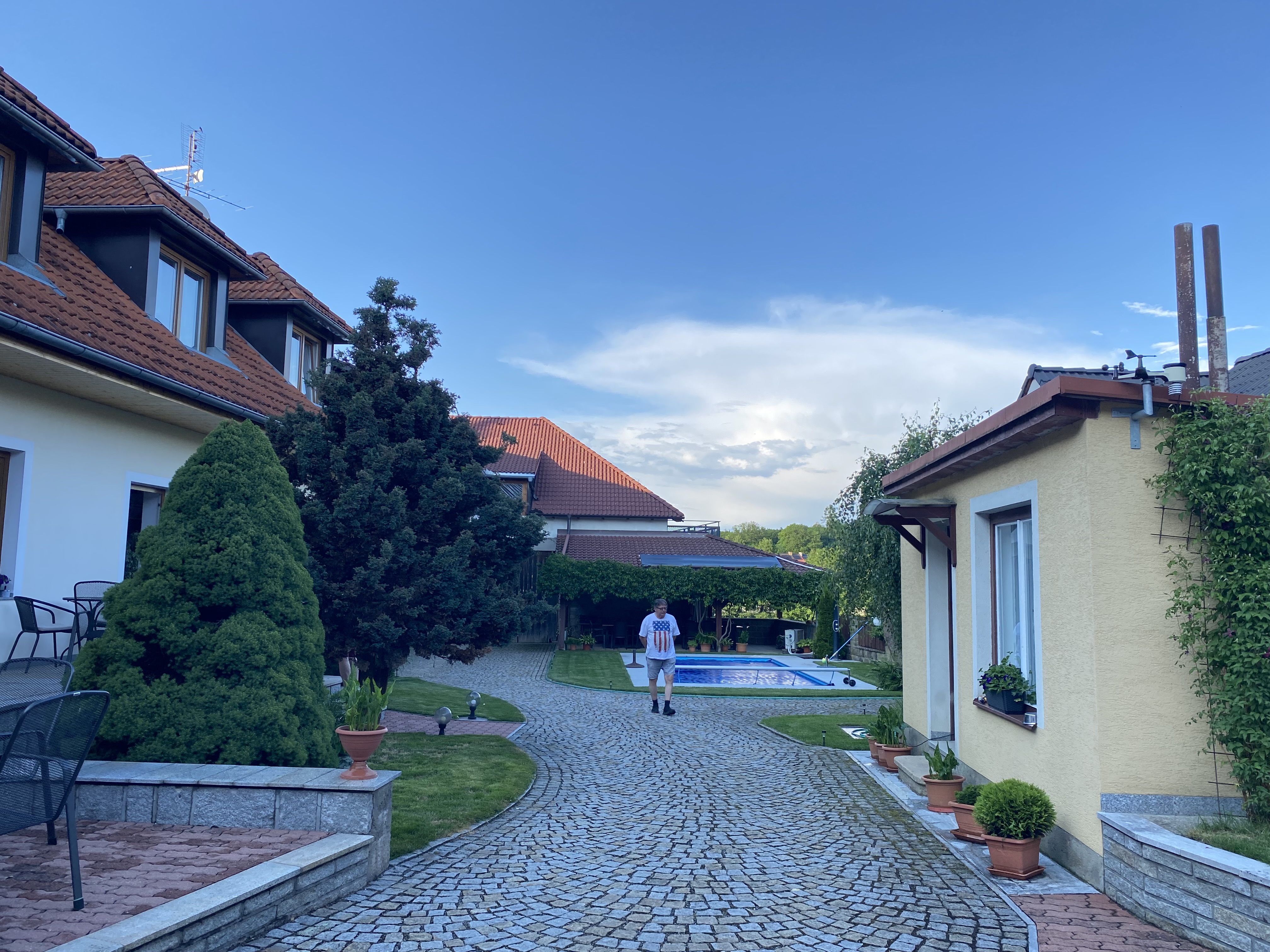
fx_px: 954
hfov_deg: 67.3
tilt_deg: +6.1
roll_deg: -1.2
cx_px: 635
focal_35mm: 26
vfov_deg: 53.1
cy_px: 476
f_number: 1.8
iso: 32
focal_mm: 4.25
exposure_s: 1/411
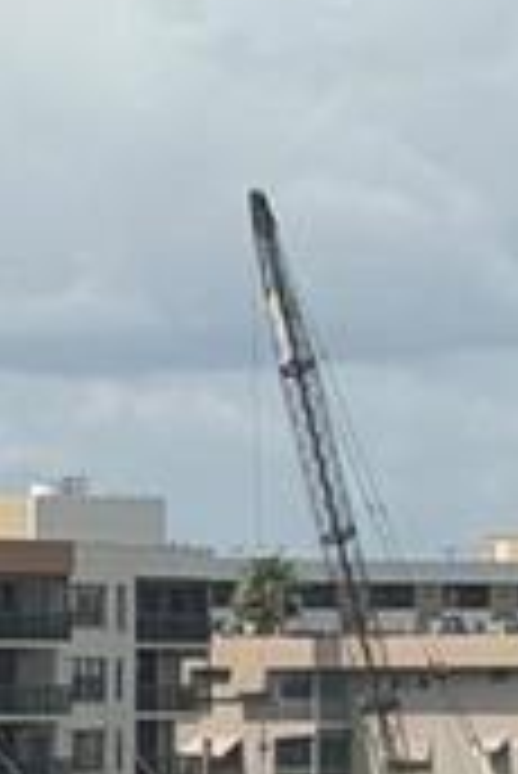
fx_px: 7495
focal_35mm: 348
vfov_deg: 5.7
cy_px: 1692
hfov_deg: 4.0
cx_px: -72
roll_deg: -0.2
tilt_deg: -8.5
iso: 64
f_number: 1.78
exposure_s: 1/8772
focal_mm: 6.76
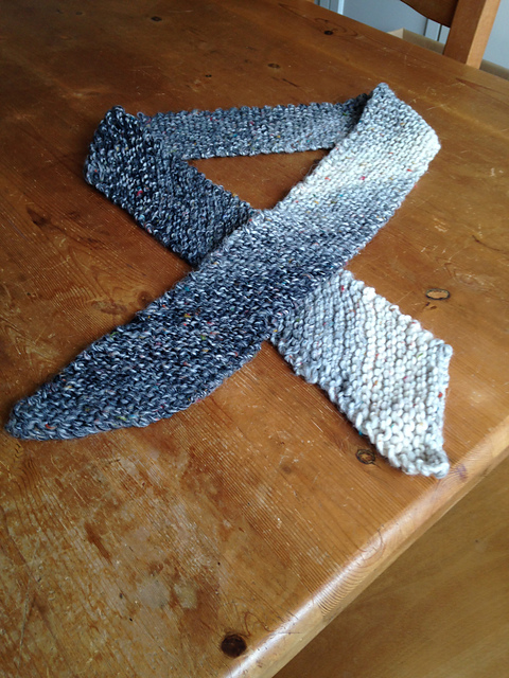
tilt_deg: -46.4
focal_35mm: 33
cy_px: 339
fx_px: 647
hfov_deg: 42.9
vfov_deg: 55.4
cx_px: 254
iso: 50
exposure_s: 1/20
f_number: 2.4
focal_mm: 4.12
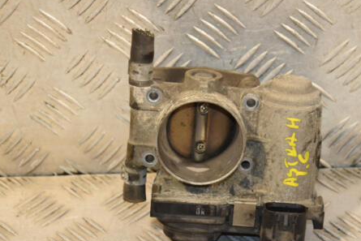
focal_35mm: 152
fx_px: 1521
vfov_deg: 9.1
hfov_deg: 13.5
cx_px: 217
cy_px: 152
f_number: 6.3
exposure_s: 1/200
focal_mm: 75
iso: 800
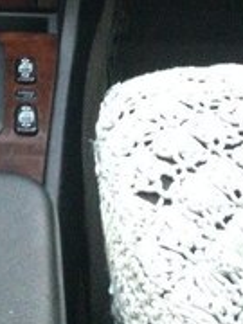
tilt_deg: -19.8
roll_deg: +2.3
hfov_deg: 15.6
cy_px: -104
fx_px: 852
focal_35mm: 91
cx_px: -59
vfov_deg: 19.7
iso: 500
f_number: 2.4
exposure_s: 1/15
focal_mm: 4.12
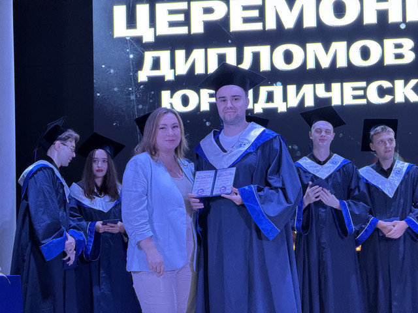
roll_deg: +0.6
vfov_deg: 12.3
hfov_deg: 16.4
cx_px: 209
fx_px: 1449
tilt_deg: +5.8
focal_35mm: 120
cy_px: 156
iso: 500
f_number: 2.8
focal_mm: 15.66
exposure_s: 1/50
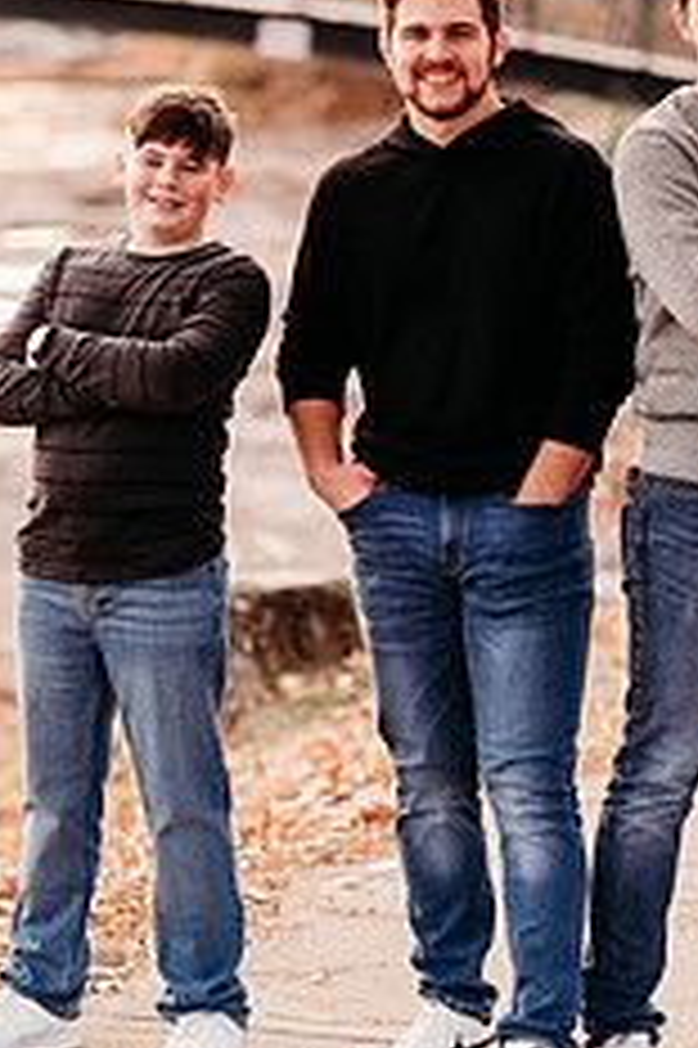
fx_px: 4776
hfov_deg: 8.4
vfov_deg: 12.5
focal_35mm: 164
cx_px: 437
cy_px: 153
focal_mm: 85
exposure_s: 1/400
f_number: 2.2
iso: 320
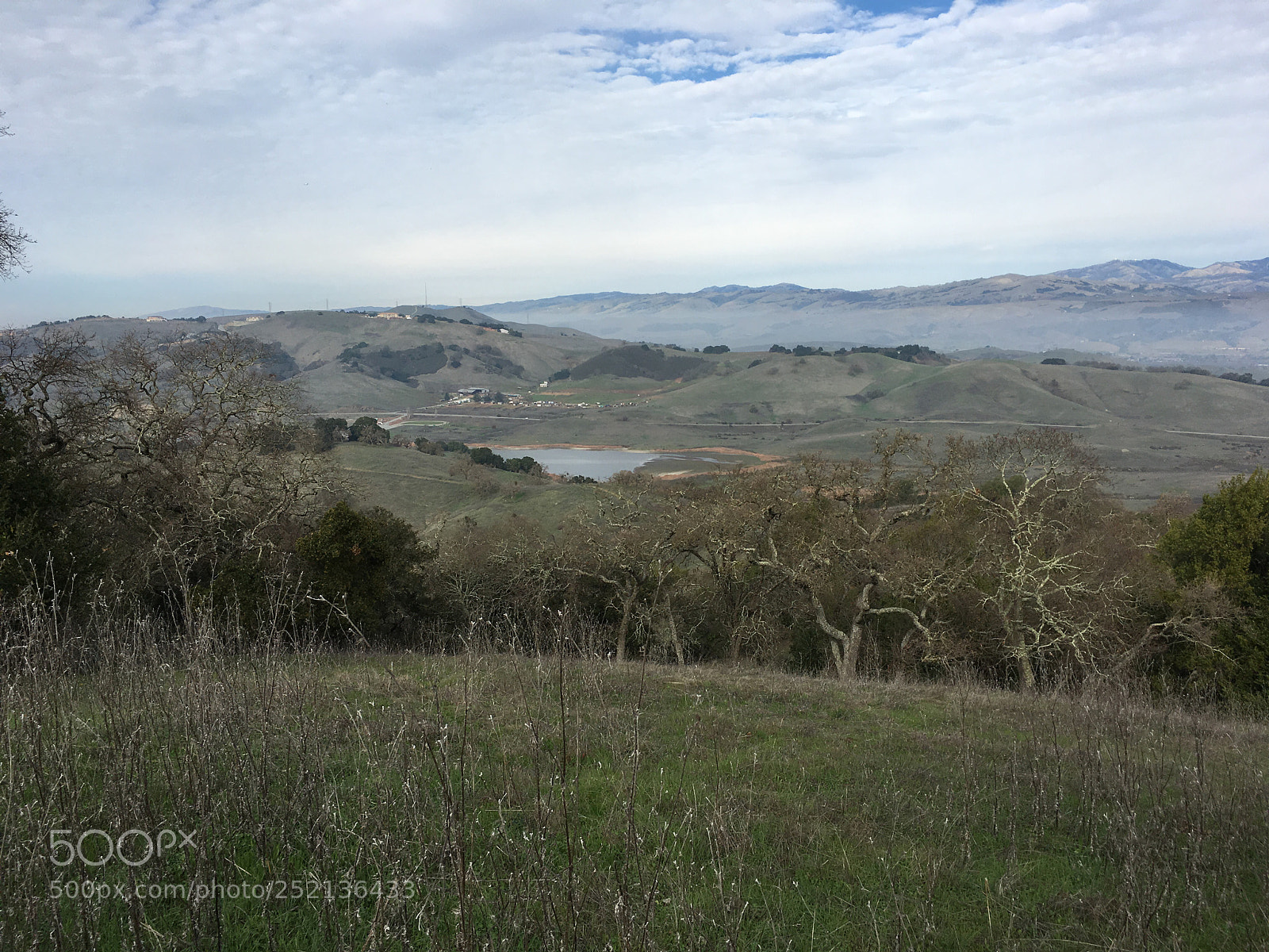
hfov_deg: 61.7
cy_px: 476
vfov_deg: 48.2
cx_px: 634
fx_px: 1063
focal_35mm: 29
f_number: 2.2
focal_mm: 4.15
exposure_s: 1/1637
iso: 25
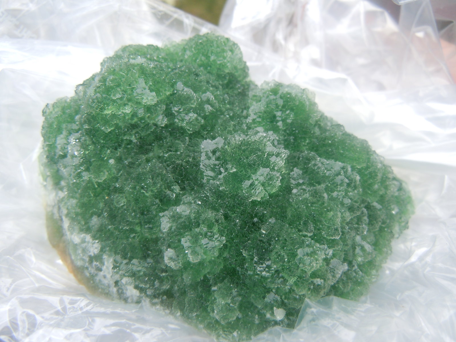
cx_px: 228
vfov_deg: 46.8
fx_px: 395
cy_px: 171
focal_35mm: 30
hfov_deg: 60.0
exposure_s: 1/125
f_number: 3.5
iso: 100
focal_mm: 5.4
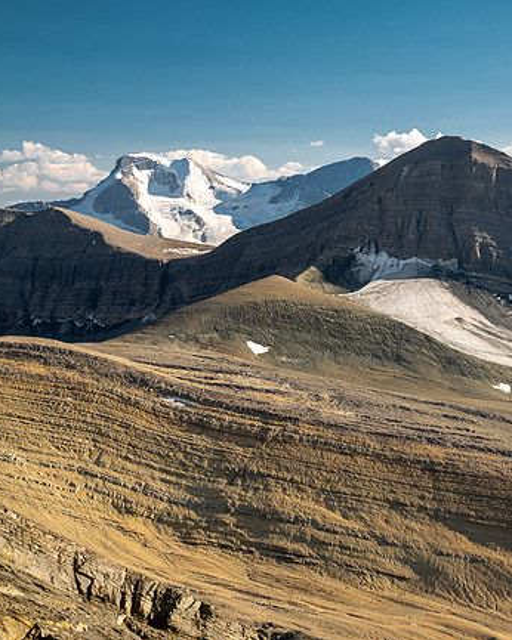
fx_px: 1289
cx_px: 349
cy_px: 320
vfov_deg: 27.9
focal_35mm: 68
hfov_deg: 22.4
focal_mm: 26
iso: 200
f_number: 8
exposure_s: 1/125
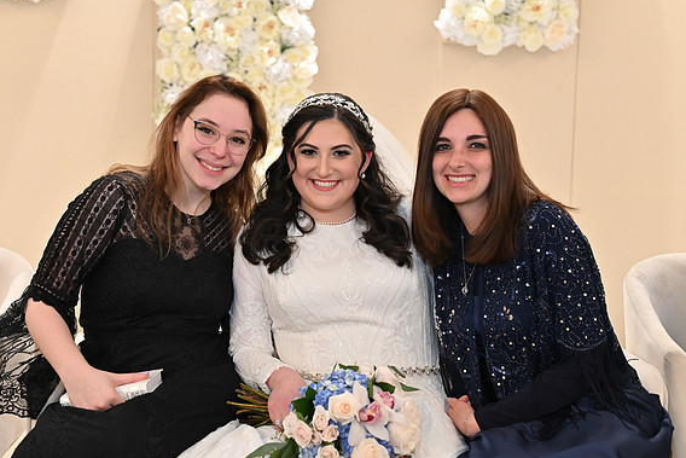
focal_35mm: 51
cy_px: 230
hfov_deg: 38.9
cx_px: 342
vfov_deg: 26.5
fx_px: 972
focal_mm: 50
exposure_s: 1/100
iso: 3200
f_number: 4
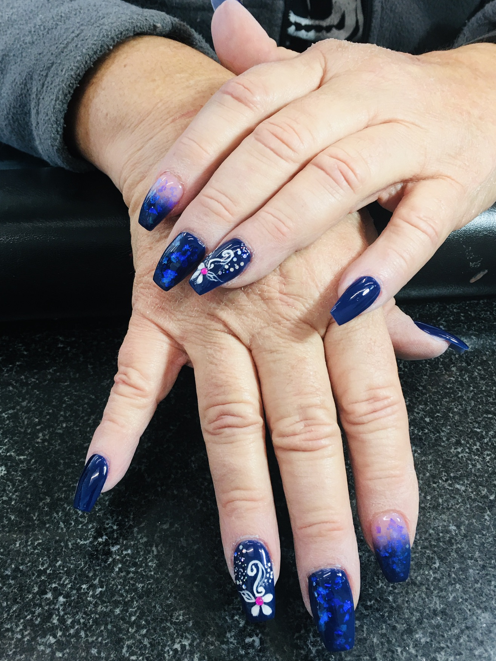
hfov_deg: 41.7
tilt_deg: -45.4
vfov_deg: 54.0
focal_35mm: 34
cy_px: 334
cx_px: 211
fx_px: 650
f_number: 2.2
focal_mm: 4.15
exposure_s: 1/15
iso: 25
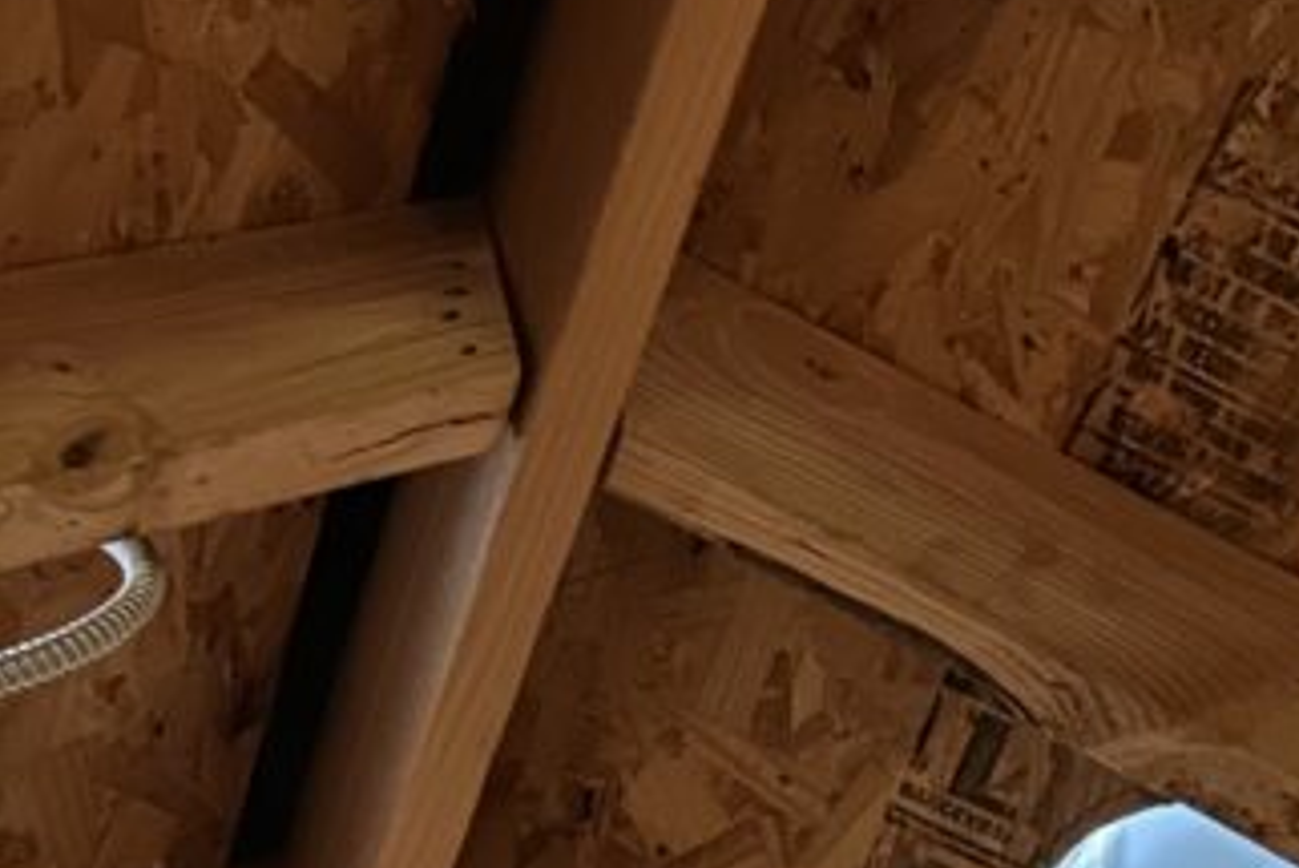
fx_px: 3104
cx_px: 444
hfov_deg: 23.5
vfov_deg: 15.2
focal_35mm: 86
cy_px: 1098
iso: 1000
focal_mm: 5.7
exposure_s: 1/24
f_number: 1.5
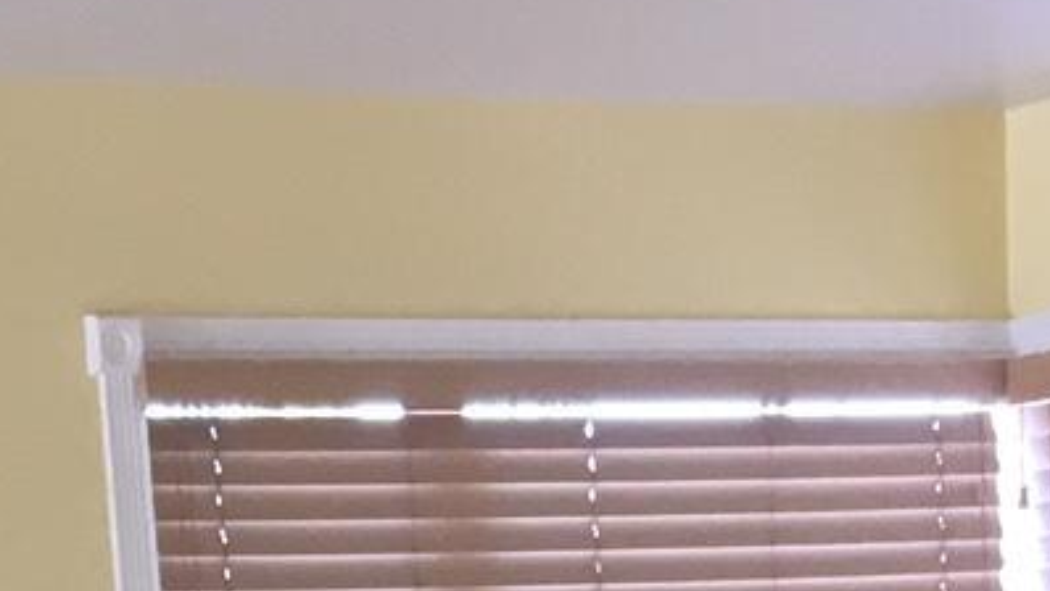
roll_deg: +1.6
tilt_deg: -15.1
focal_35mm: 160
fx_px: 4455
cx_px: 686
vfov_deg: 6.7
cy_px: 1955
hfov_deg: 13.4
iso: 32
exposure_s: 1/30
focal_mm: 4.15
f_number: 2.2
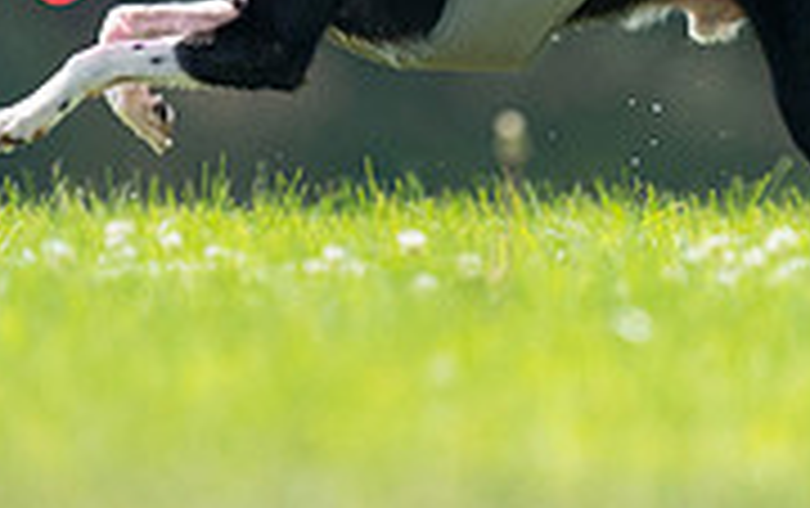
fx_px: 43476
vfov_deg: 0.7
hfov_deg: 1.1
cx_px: 338
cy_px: -155
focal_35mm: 1967
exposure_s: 1/4000
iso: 2500
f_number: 6.3
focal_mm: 600
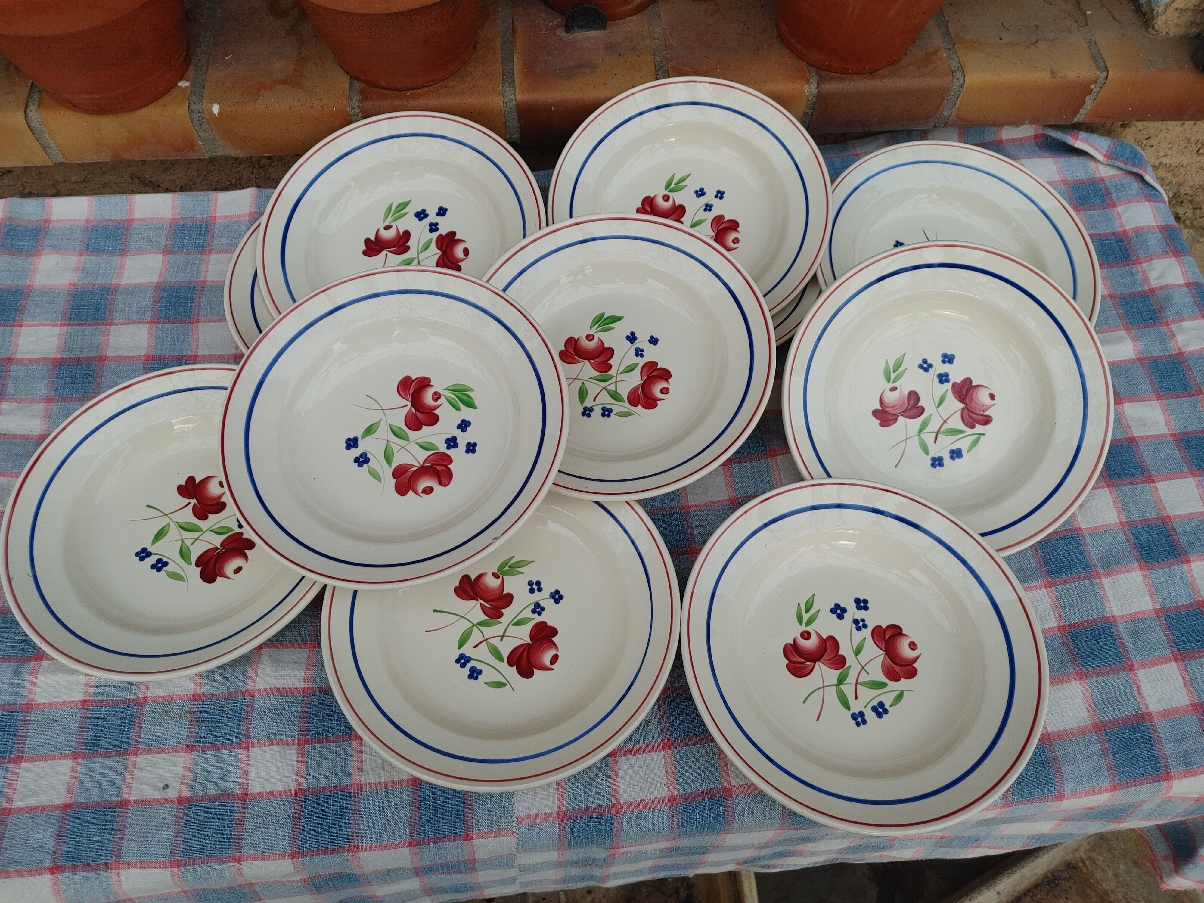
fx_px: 904
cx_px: 602
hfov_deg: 67.3
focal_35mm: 26
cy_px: 452
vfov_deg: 53.1
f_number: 1.8
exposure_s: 1/138
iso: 50
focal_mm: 4.81
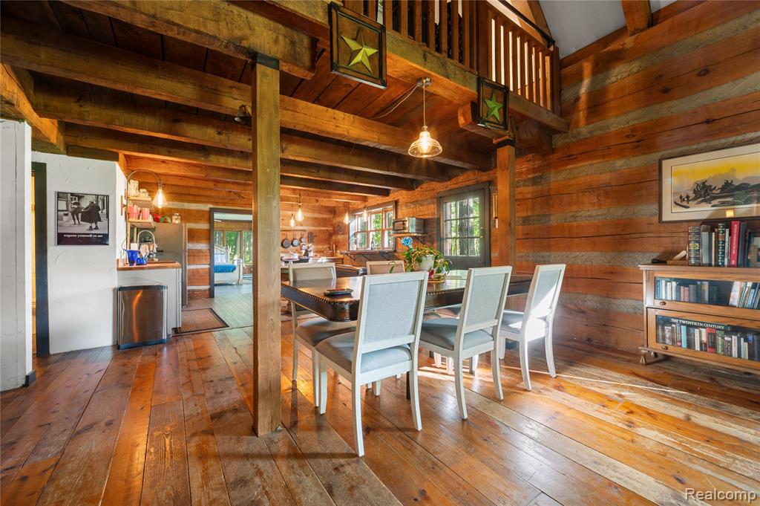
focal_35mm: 14
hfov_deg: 104.3
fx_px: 295
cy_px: 253
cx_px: 380
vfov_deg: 81.1
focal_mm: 14
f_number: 11
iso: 100
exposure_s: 8
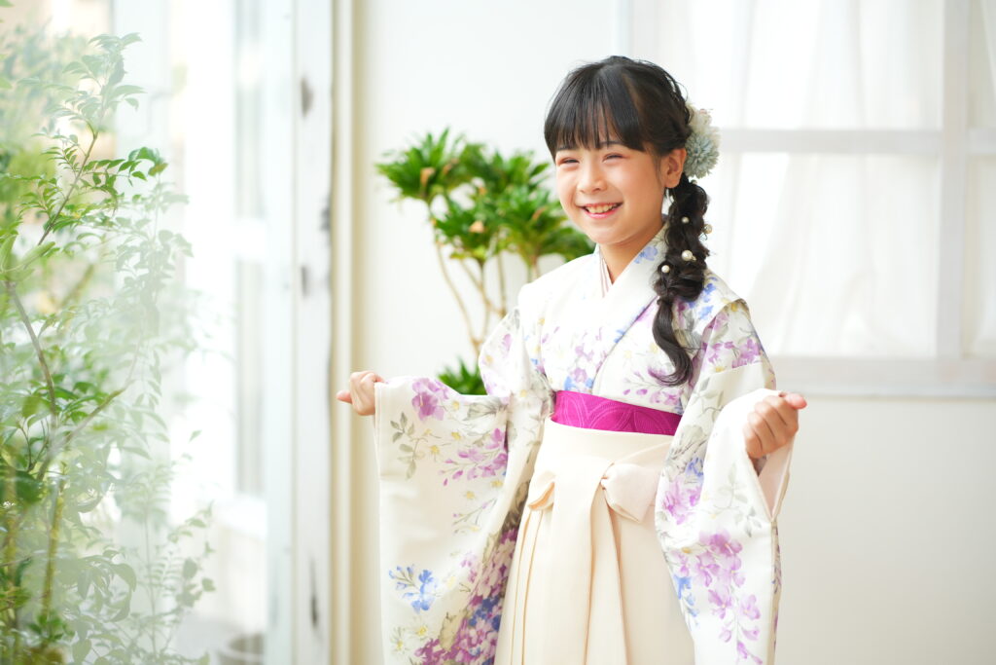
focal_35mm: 85
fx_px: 2352
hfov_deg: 23.9
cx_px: 498
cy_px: 332
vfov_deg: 16.1
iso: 400
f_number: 2.5
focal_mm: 85
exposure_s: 1/320
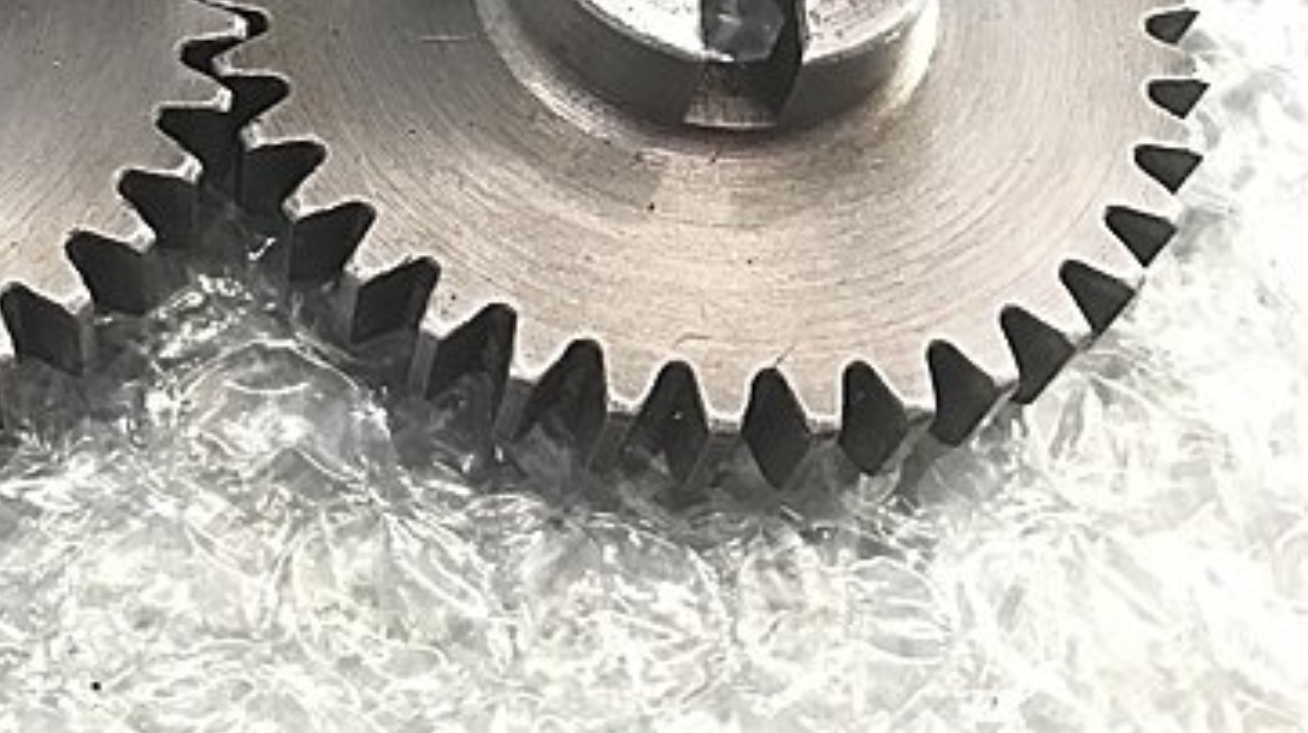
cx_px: 199
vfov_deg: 21.9
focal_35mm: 54
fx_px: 1871
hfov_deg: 36.7
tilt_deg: -56.8
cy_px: 170
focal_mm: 3.99
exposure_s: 1/25
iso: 40
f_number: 1.8
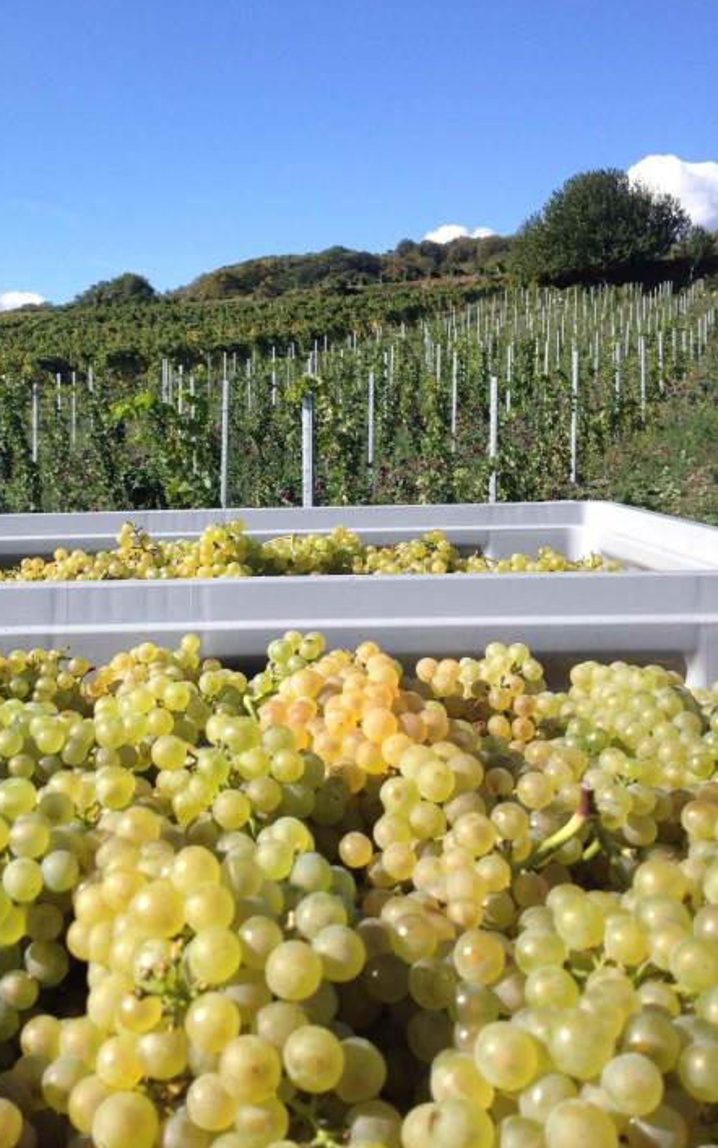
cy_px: 502
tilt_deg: -0.1
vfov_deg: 47.1
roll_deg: -1.3
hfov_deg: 30.3
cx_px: 232
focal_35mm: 42
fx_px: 1315
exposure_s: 1/1381
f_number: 2.4
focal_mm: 4.28
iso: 50
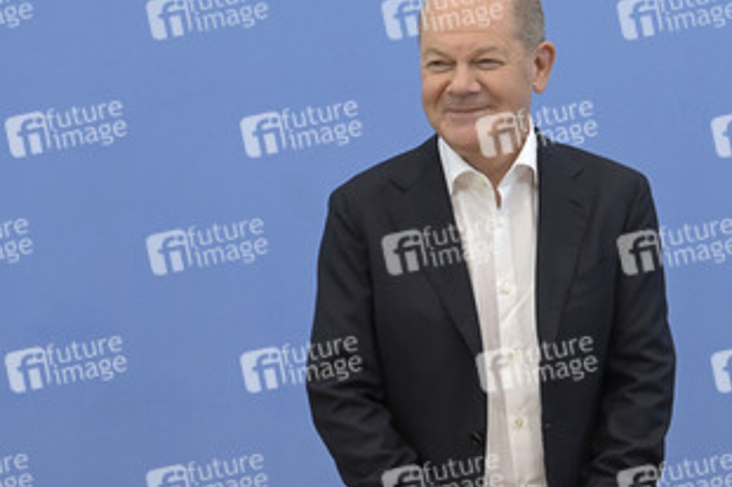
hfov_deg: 32.7
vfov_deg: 22.2
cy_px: 306
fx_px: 1240
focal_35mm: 61
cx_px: 474
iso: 4000
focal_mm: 42
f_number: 5.6
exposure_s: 1/640
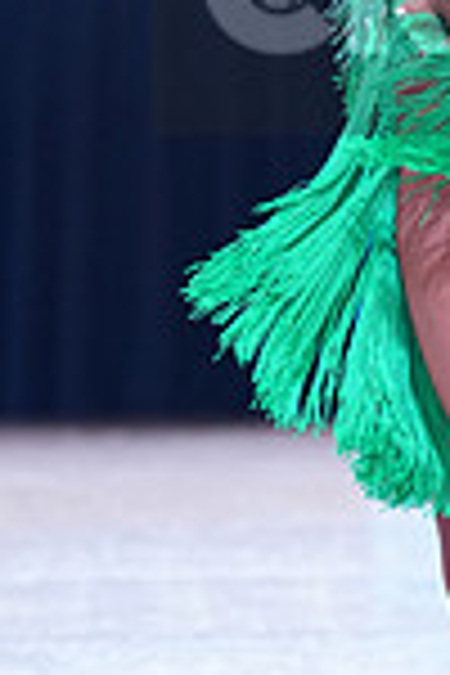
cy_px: -14
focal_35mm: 424
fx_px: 7949
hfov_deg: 3.2
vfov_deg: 4.9
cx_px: 776
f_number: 2.8
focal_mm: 110
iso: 1250
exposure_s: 1/640
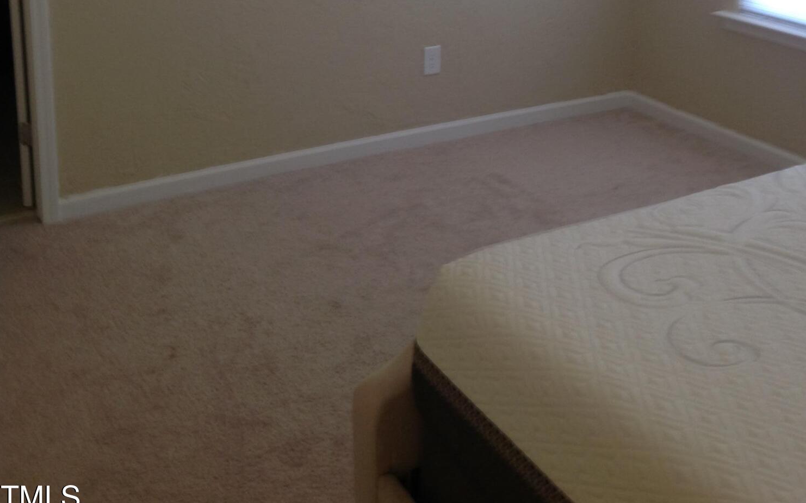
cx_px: 403
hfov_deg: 40.3
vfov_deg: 24.7
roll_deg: -0.1
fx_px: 1098
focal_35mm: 50
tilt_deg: -10.5
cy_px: 4
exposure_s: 1/15
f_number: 2.4
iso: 64
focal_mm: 4.28
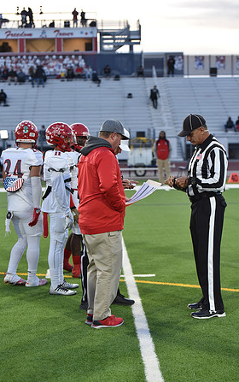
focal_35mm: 82
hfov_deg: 15.9
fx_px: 853
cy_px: 191
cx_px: 116
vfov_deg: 25.2
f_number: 2.8
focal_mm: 80
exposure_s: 1/800
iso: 1400
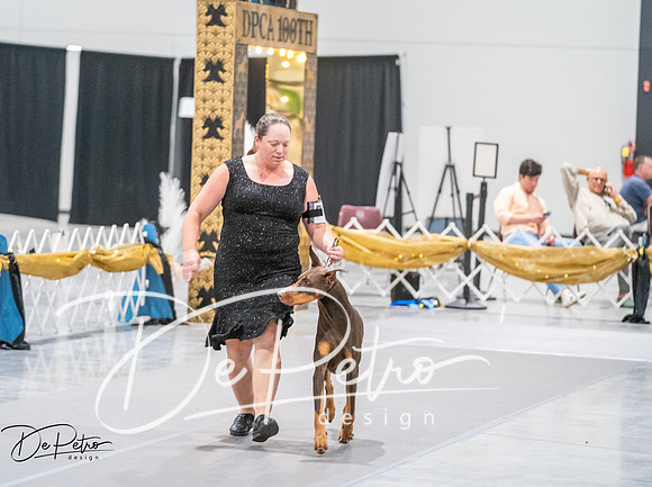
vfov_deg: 10.1
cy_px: 206
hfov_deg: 13.5
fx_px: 2758
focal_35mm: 147
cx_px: 298
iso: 6400
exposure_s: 1/250
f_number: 2.8
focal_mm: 118
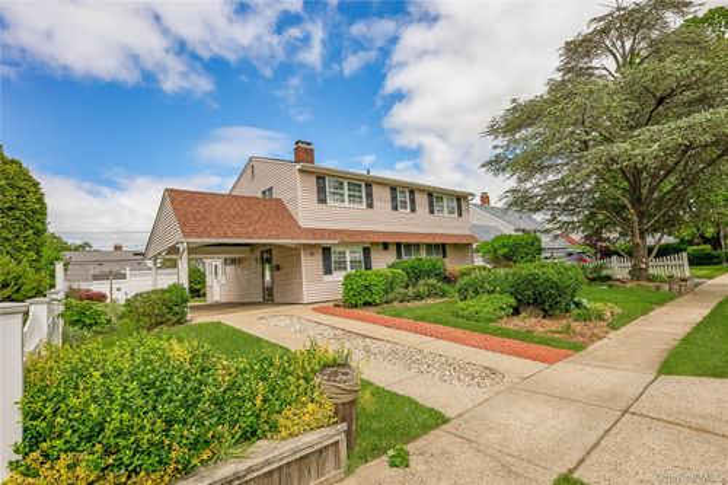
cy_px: 242
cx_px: 364
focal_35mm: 14
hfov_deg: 104.3
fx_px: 283
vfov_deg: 81.2
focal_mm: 14
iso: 64
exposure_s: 1/250
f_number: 8
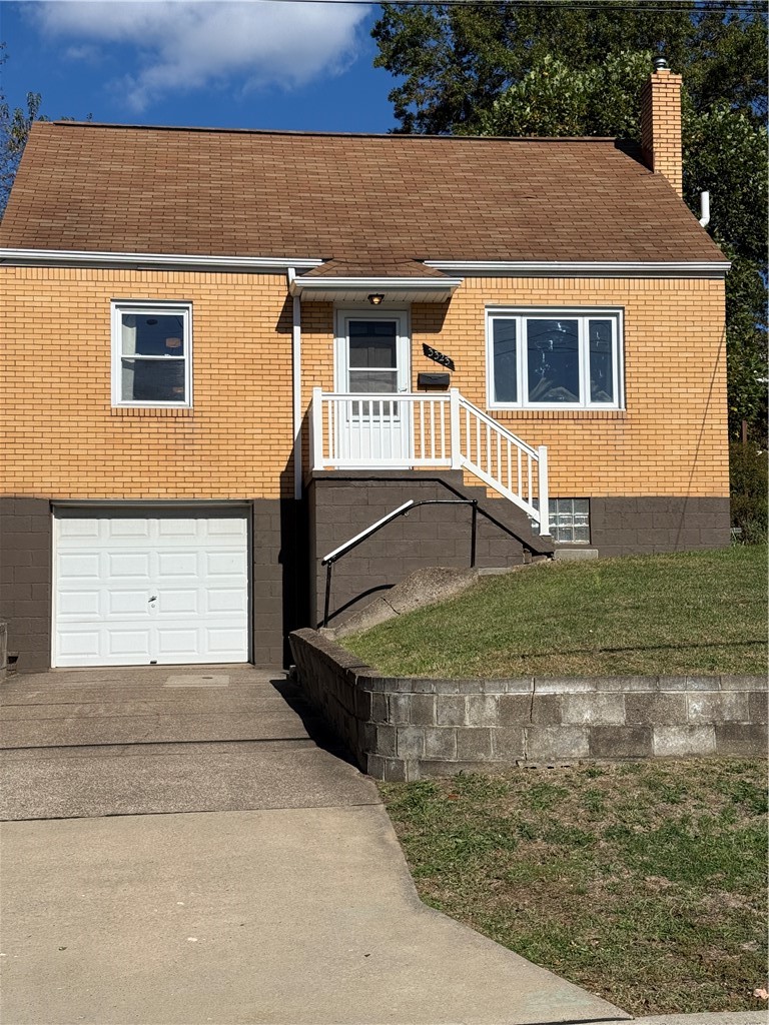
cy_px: 512
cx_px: 384
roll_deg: +0.7
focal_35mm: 48
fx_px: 1422
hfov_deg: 30.3
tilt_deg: +5.7
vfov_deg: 39.7
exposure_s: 1/11364
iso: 64
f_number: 1.78
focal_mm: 6.76
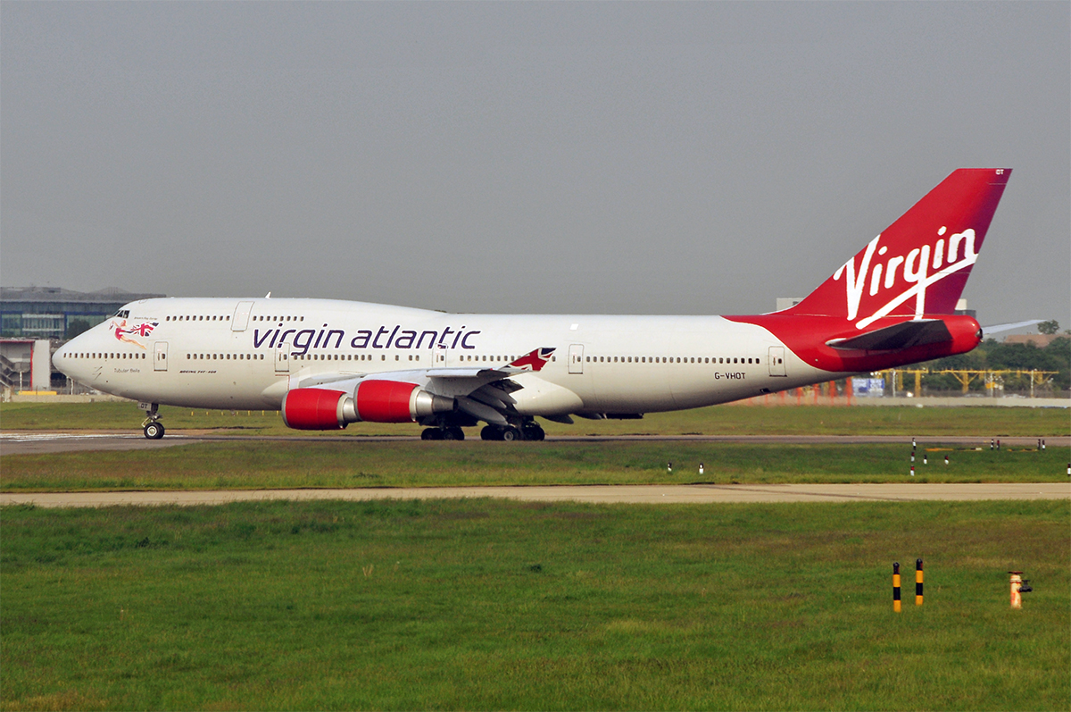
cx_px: 536
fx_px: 6686
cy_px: 356
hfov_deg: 9.2
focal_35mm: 225
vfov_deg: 6.1
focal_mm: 150
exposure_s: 1/640
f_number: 13
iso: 320
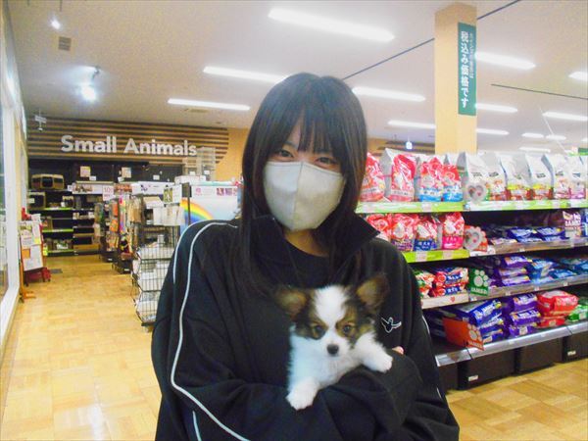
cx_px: 294
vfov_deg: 53.1
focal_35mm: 26
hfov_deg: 67.3
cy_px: 220
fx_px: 442
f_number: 3.2
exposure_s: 1/50
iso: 800
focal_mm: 4.6
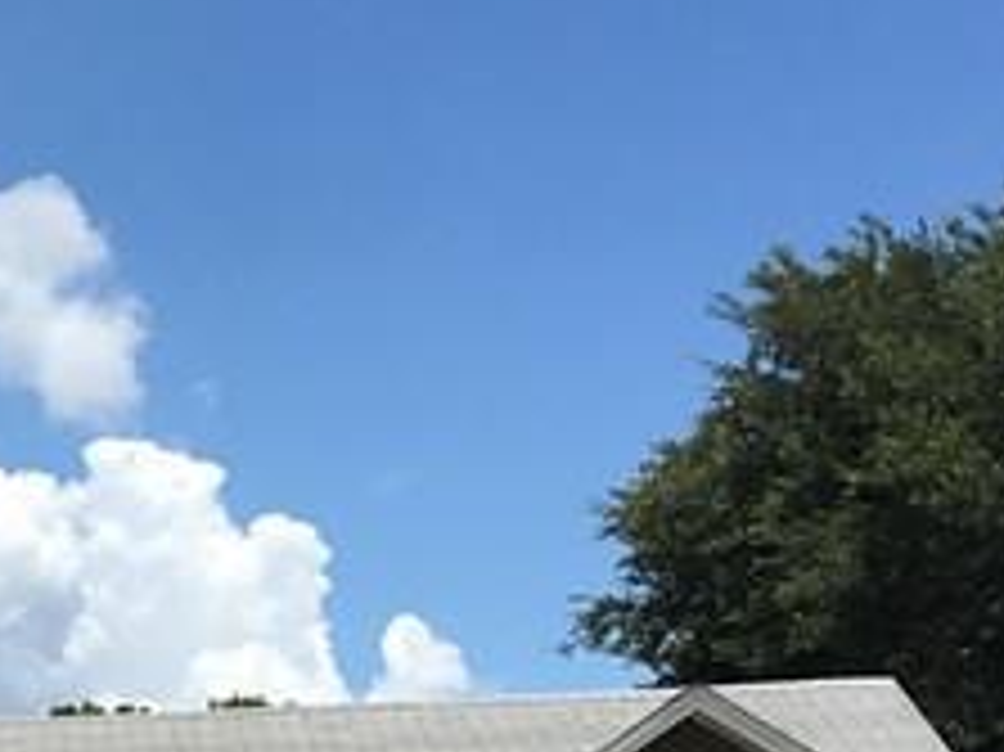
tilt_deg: +3.2
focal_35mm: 133
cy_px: 1081
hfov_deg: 13.7
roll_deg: +0.8
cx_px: -621
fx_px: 3855
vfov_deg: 10.8
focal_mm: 4.15
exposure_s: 1/1876
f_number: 2.2
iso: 25
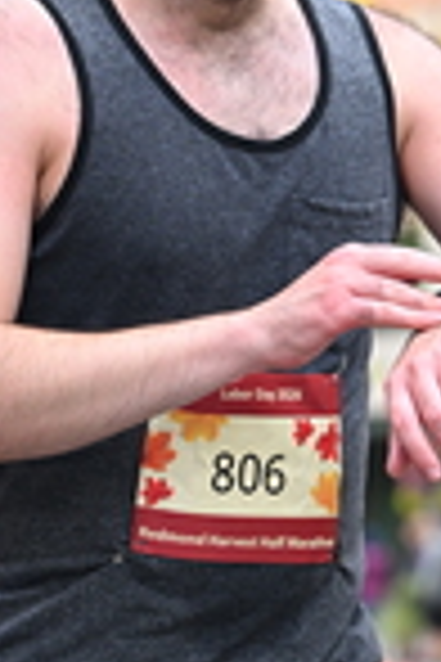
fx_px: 4814
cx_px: 245
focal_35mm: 262
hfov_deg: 5.2
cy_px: 257
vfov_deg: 7.9
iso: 1000
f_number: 2.8
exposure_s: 1/1600
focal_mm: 70
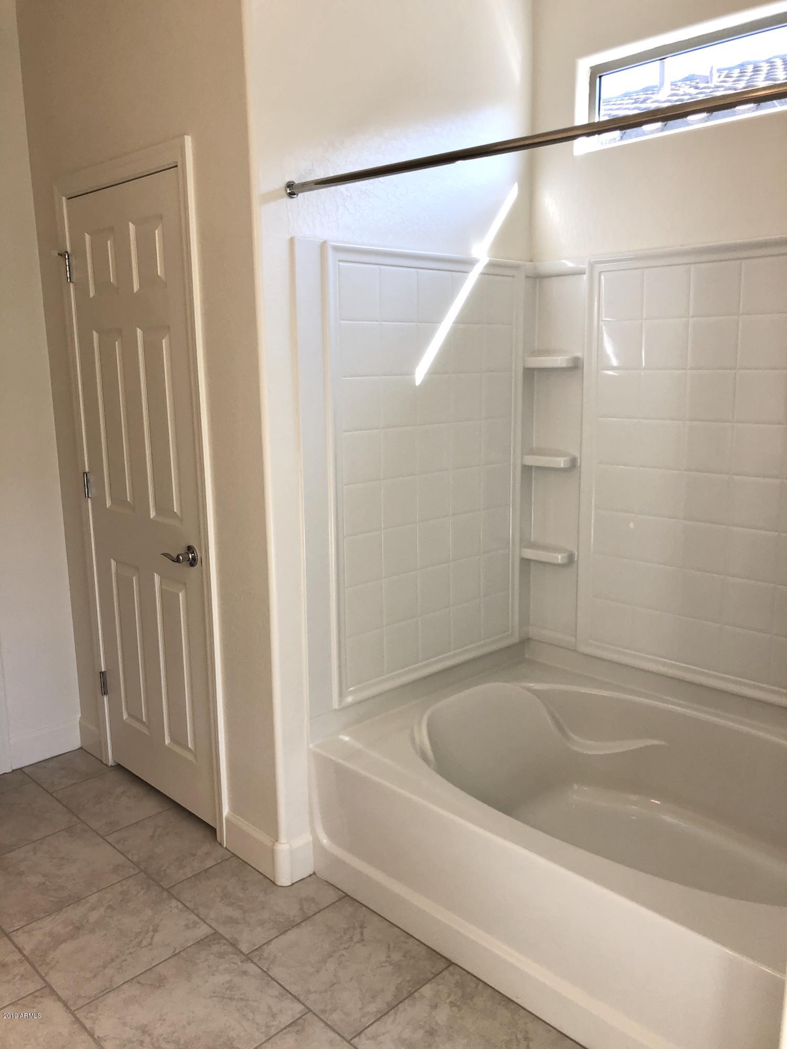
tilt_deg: -10.3
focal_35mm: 28
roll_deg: +1.1
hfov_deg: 49.7
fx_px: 849
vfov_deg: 63.4
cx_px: 394
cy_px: 524
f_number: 1.8
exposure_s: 1/120
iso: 32
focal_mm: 4
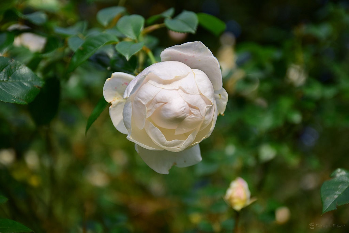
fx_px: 582
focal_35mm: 60
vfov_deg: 22.6
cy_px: 116
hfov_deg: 33.4
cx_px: 174
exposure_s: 1/1600
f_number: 2.8
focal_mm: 40
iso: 100
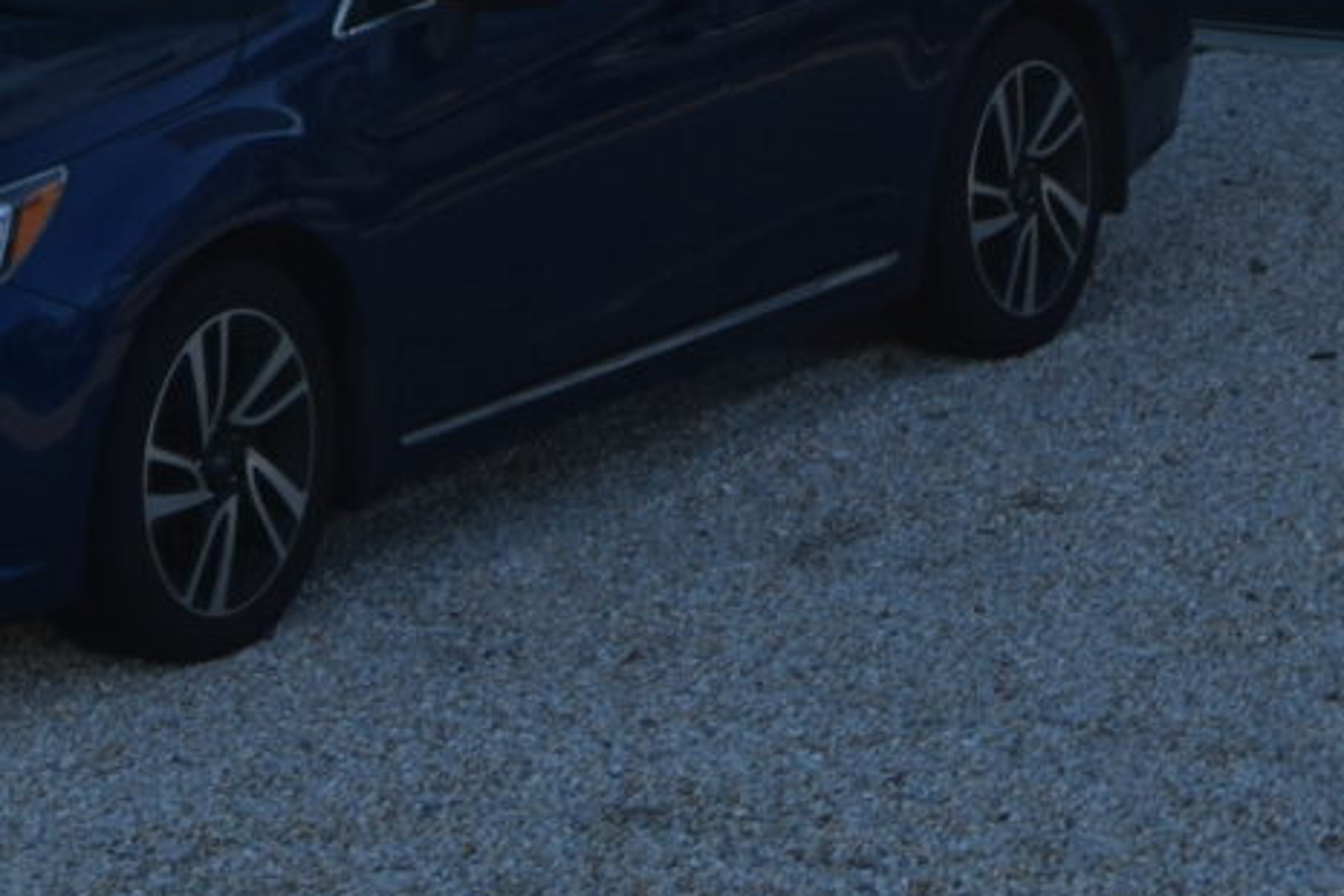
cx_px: 601
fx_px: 7391
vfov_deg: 6.5
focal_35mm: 198
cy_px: -1499
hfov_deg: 10.4
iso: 100
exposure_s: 1/250
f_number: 8
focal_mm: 24
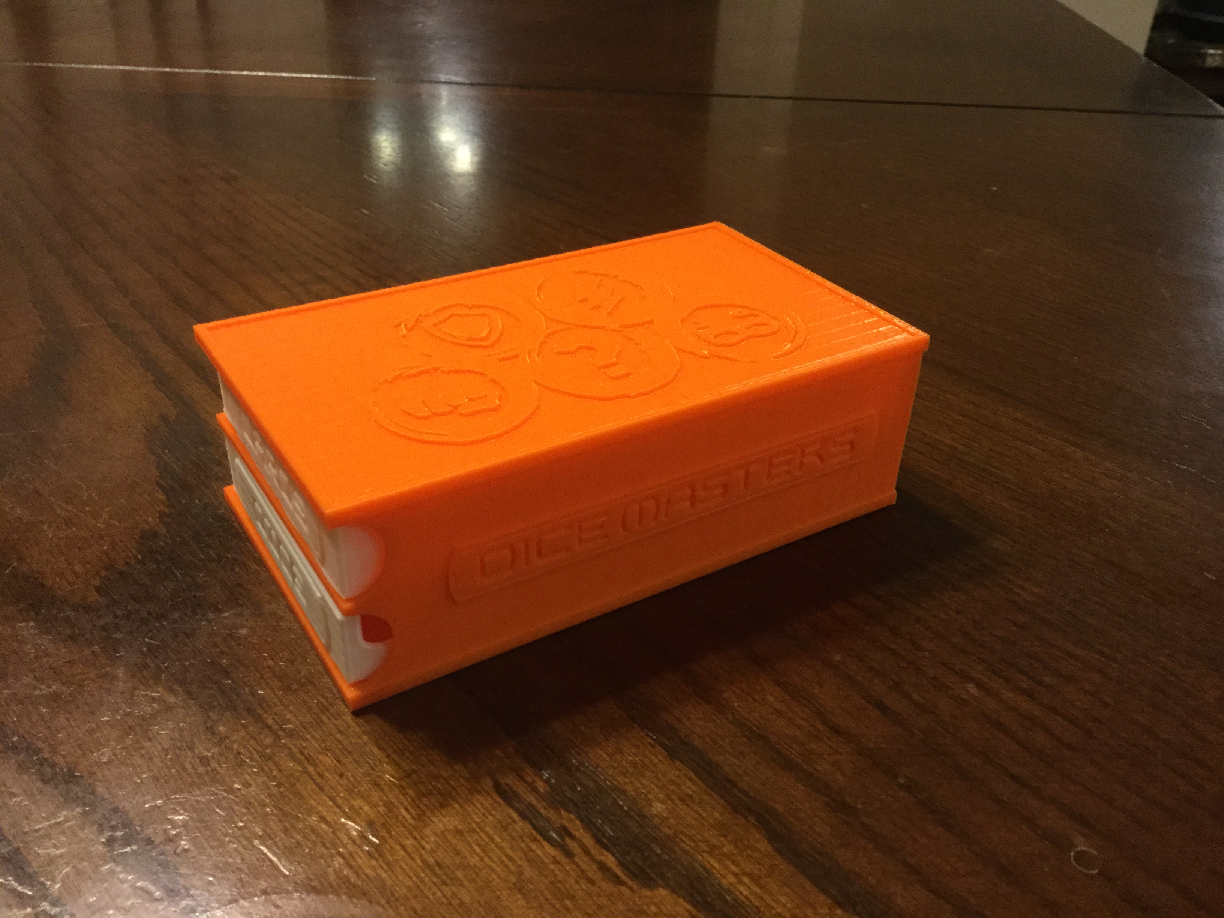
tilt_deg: -33.0
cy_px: 459
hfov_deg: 58.4
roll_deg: -1.5
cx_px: 612
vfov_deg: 45.4
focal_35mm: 31
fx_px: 1096
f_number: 2.4
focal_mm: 3.3
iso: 200
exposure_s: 1/24
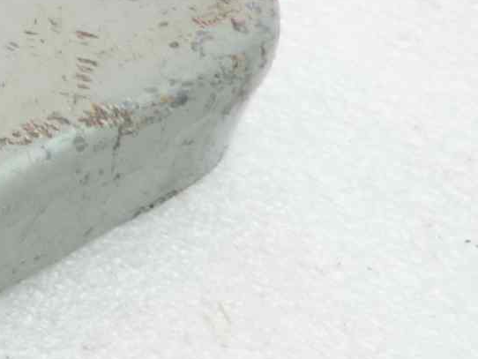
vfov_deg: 12.5
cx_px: -587
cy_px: 272
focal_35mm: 118
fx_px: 1630
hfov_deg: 13.4
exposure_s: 1/20
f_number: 3.3
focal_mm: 4.1
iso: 80
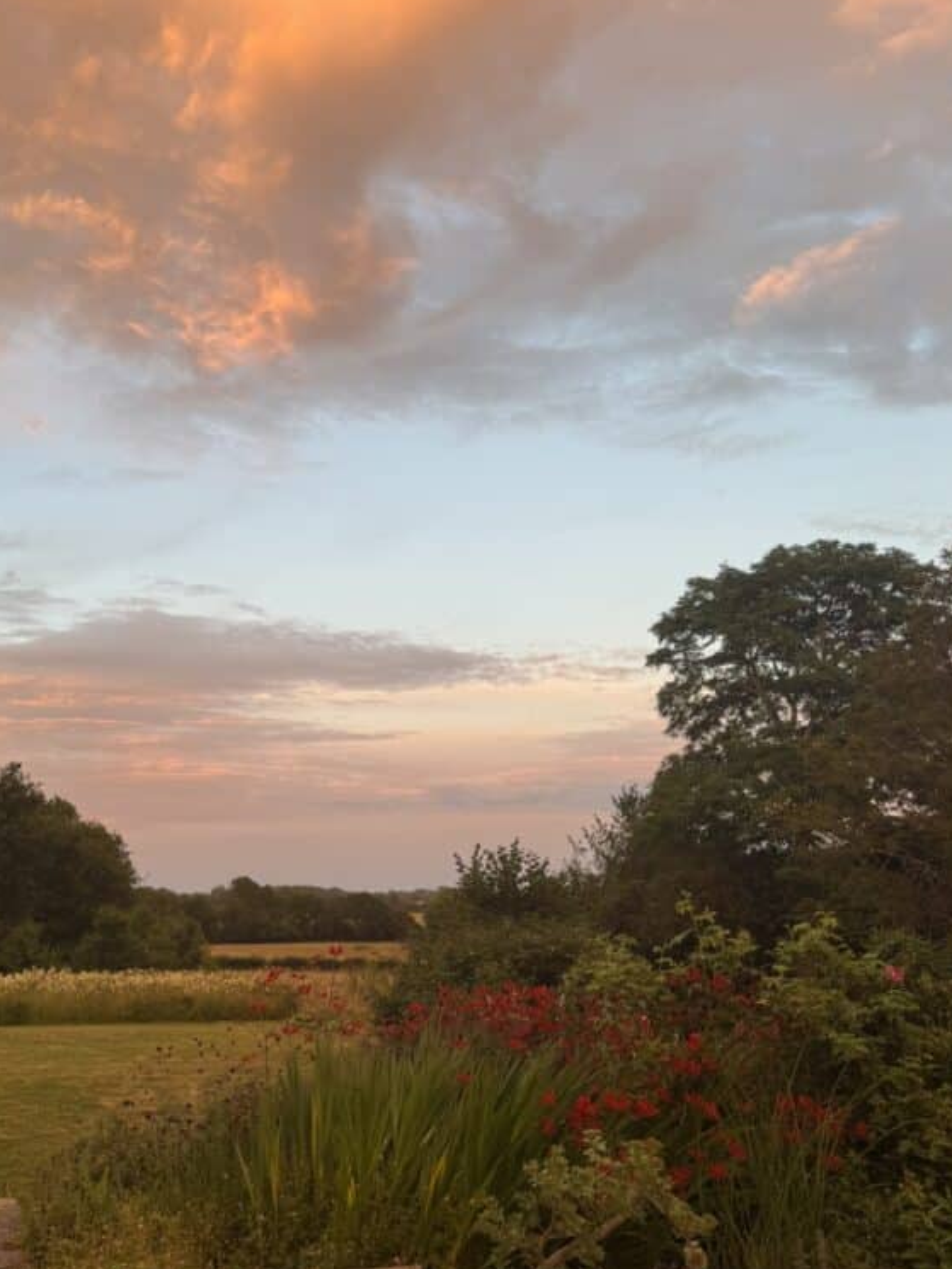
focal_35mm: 33
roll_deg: +0.4
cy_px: 666
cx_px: 320
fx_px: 1210
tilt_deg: +11.4
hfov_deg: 42.4
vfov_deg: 55.3
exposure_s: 1/139
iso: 50
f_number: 1.78
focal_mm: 6.76
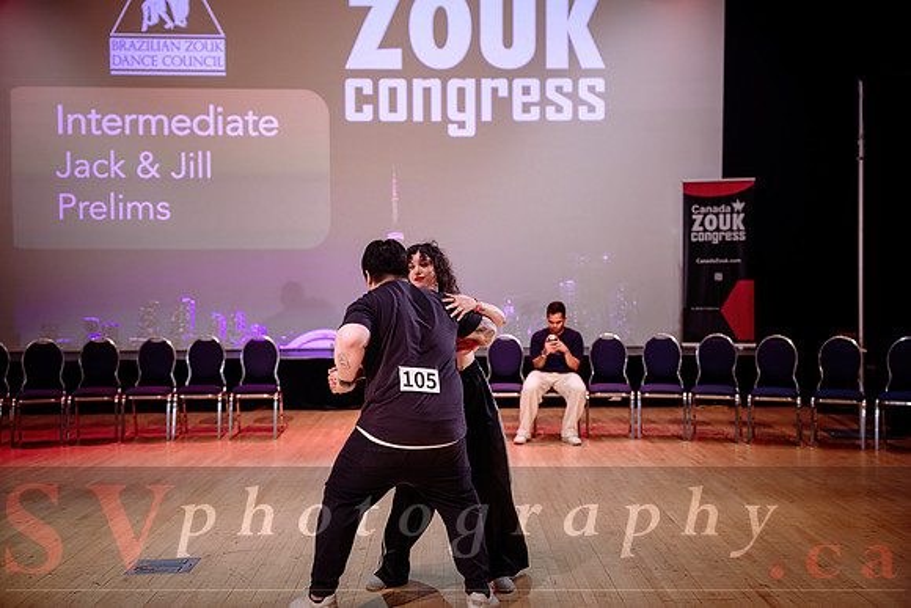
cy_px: 304
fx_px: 972
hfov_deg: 50.2
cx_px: 458
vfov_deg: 34.7
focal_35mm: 38
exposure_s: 1/320
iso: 1600
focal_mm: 38
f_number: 2
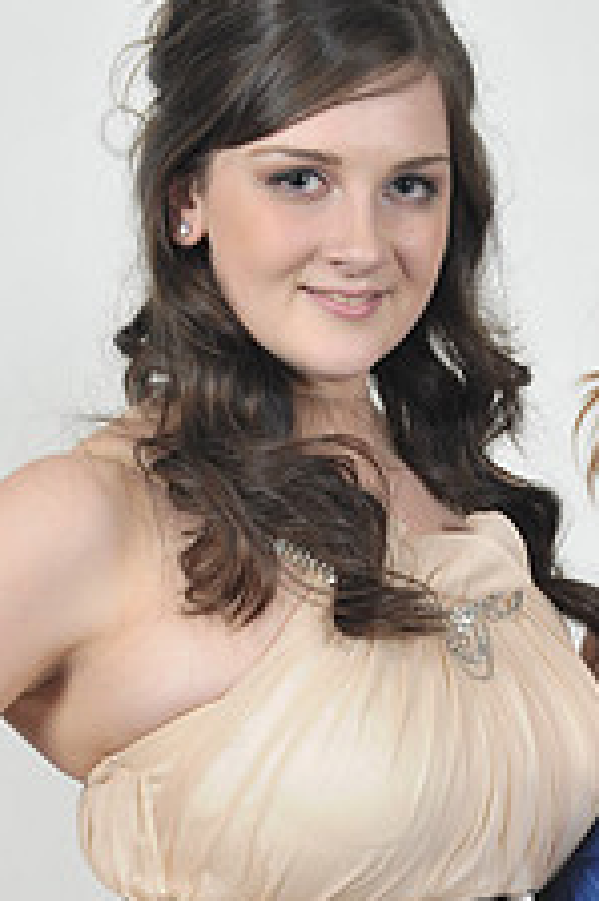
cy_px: 792
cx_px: 515
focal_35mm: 171
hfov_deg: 8.0
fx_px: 4274
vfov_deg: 12.0
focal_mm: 66
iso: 1000
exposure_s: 1/160
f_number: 7.1
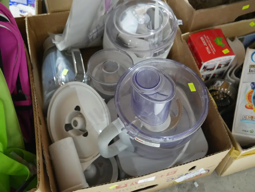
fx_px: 324
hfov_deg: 42.9
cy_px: 96
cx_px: 128
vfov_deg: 32.9
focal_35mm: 44
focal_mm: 22
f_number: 4.7
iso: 3200
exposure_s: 1/50
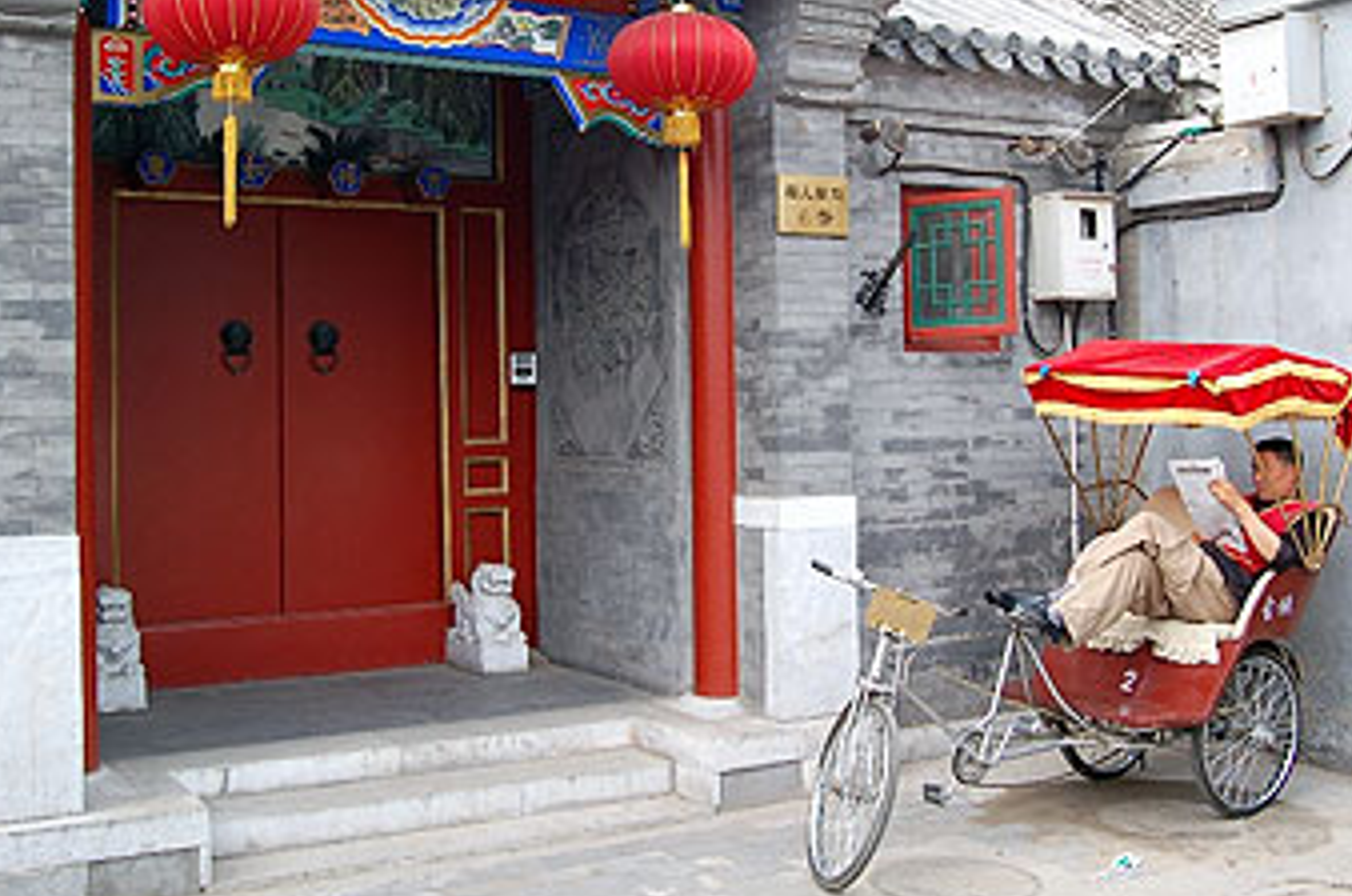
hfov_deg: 44.6
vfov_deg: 30.3
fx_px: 1649
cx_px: 684
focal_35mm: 44
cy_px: 332
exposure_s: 1/80
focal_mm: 22
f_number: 8
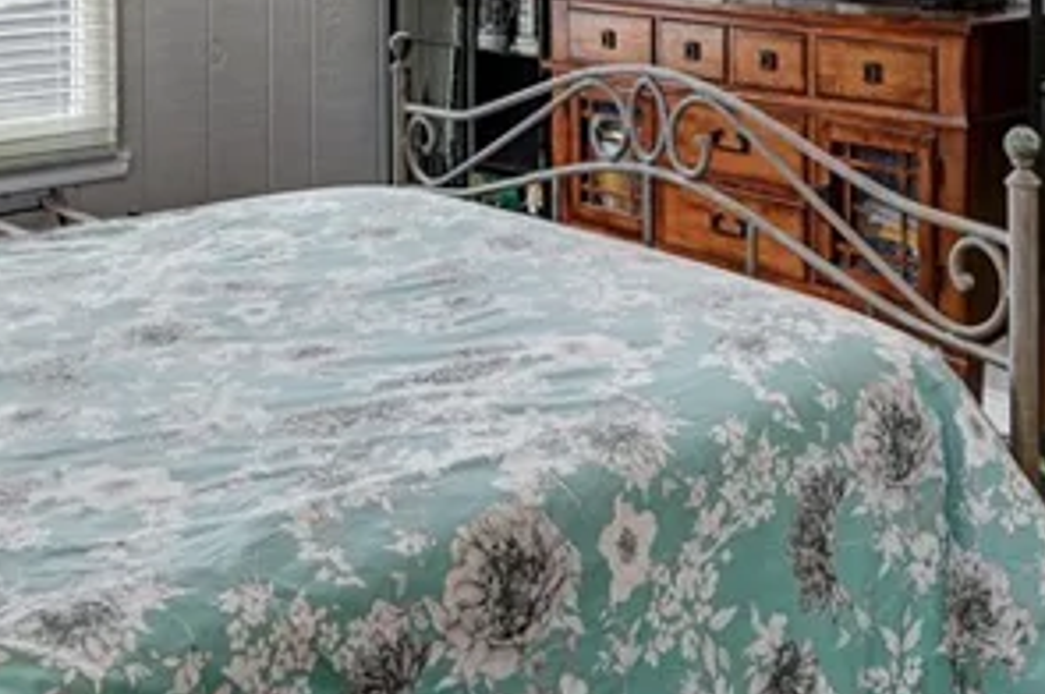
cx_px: 638
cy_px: -142
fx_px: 1558
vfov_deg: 23.0
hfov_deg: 36.9
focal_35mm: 54
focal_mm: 15.5
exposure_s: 1/25
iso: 640
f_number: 11
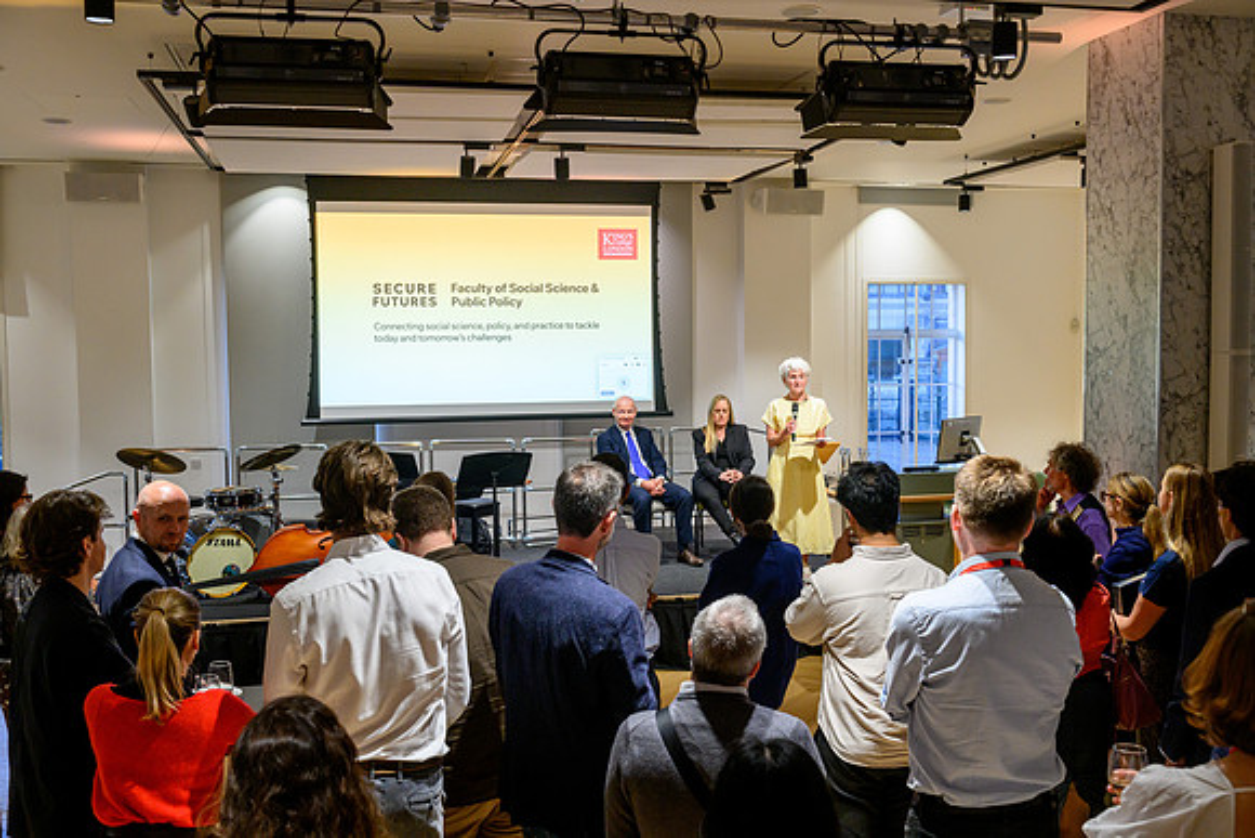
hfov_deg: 54.4
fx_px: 1220
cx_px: 628
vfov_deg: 37.9
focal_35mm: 35
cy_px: 419
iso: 900
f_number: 5.6
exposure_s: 1/100
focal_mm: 35
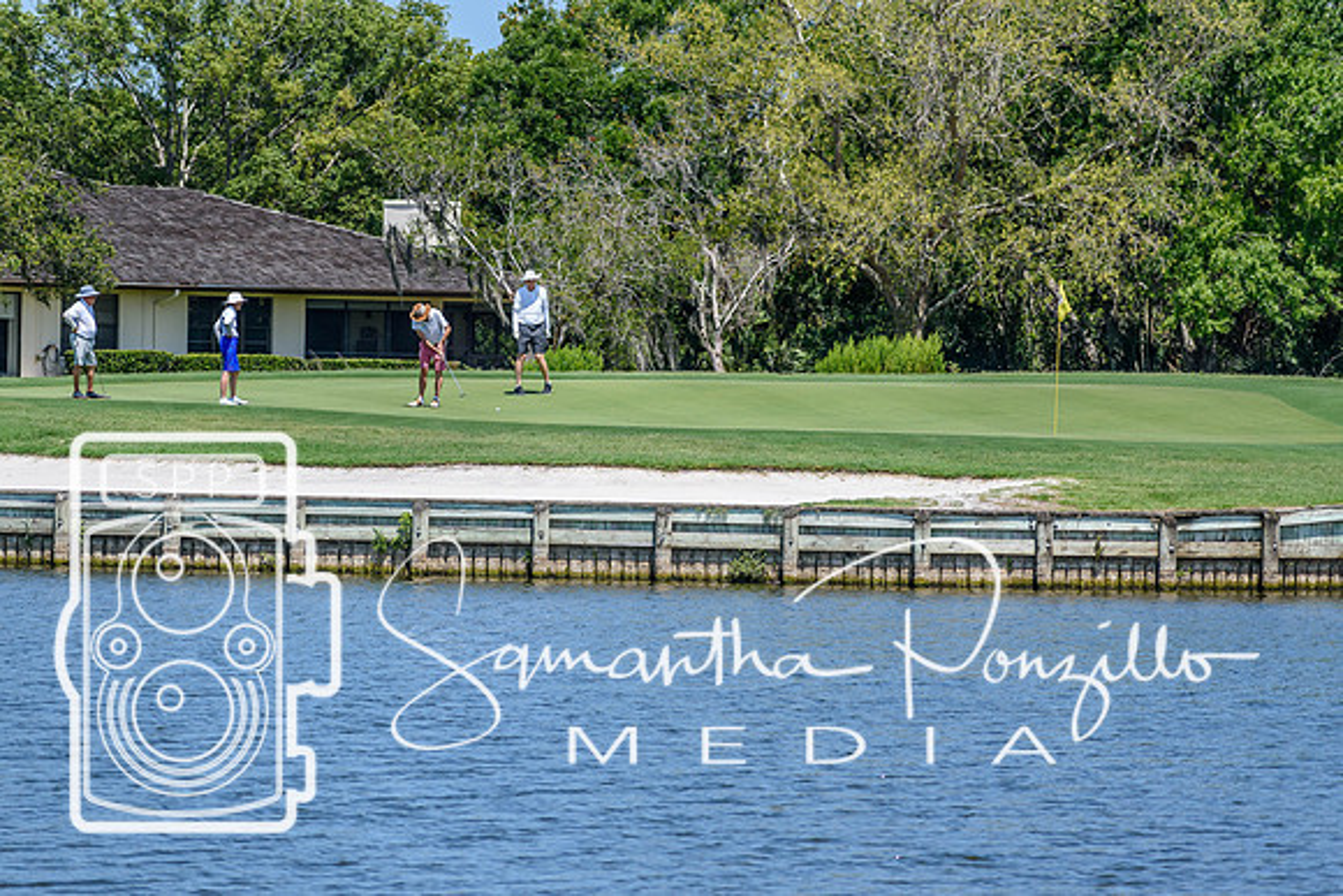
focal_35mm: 210
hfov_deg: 9.8
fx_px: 7836
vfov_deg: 6.5
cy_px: 448
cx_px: 672
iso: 280
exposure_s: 1/2000
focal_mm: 140
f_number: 5.6
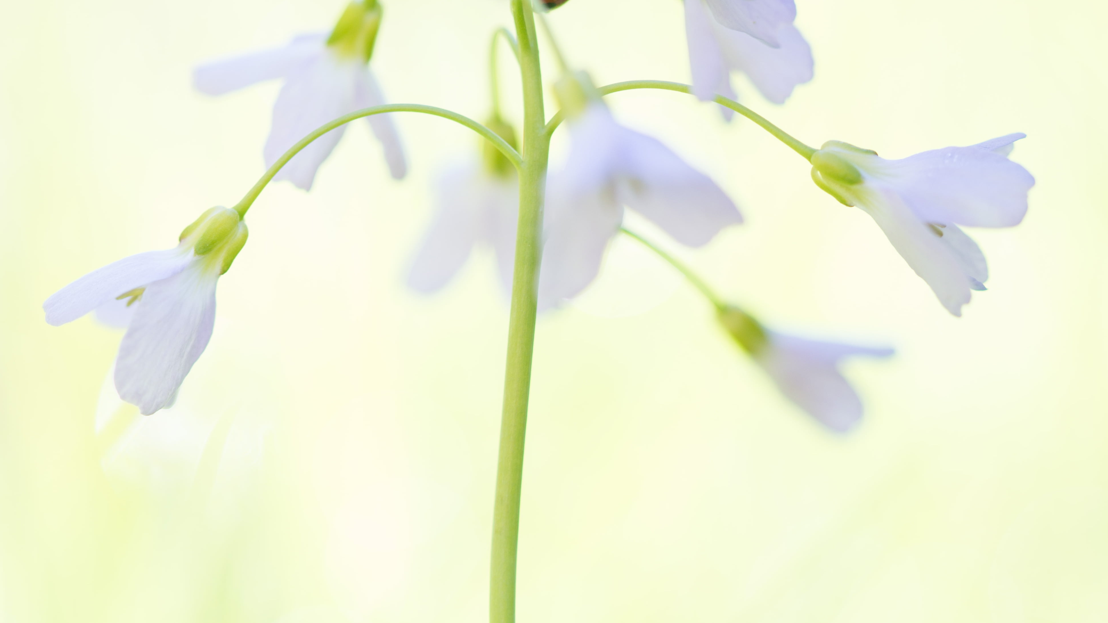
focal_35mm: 166
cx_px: 551
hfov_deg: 13.0
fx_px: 4877
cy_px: 363
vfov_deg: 7.3
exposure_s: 1/125
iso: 200
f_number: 2.8
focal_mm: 105
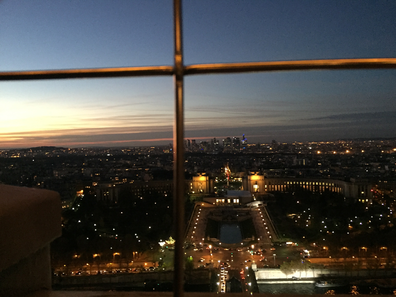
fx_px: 332
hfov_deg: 61.7
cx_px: 198
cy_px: 148
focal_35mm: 29
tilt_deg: -0.4
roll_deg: +1.3
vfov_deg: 48.2
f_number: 2.2
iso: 400
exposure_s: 1/17
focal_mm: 4.15
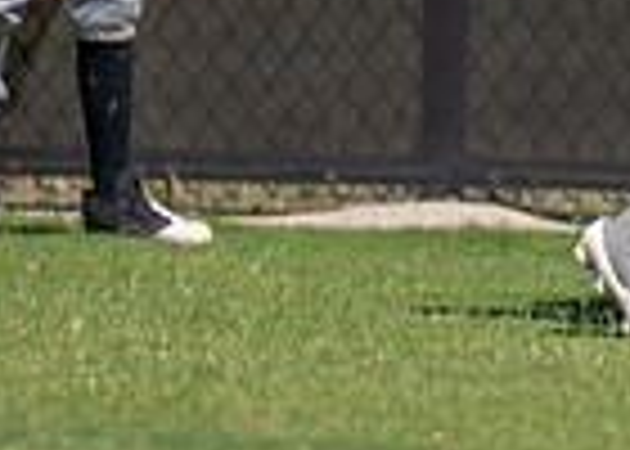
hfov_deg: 1.5
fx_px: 23332
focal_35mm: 1304
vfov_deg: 1.1
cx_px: 1043
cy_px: -242
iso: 100
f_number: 2.8
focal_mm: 200
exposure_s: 1/2500
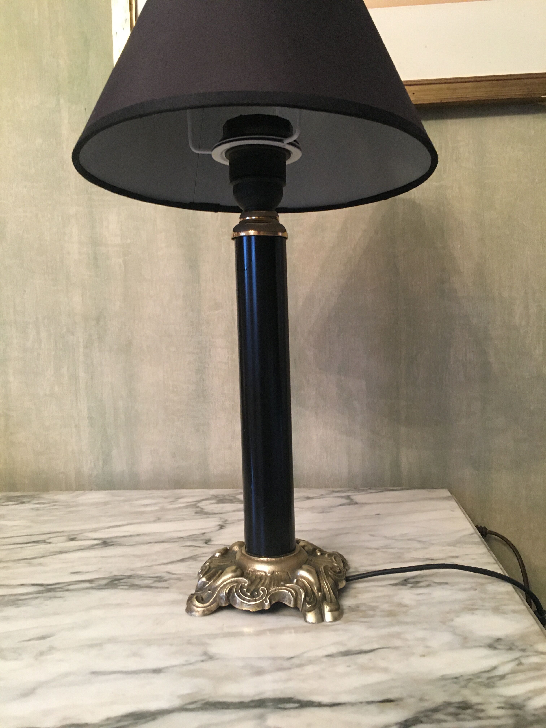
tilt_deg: -4.2
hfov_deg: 48.2
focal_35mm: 29
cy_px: 364
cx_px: 273
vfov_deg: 61.7
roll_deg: +1.0
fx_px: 610
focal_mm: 4.15
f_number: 2.2
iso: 200
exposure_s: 1/20
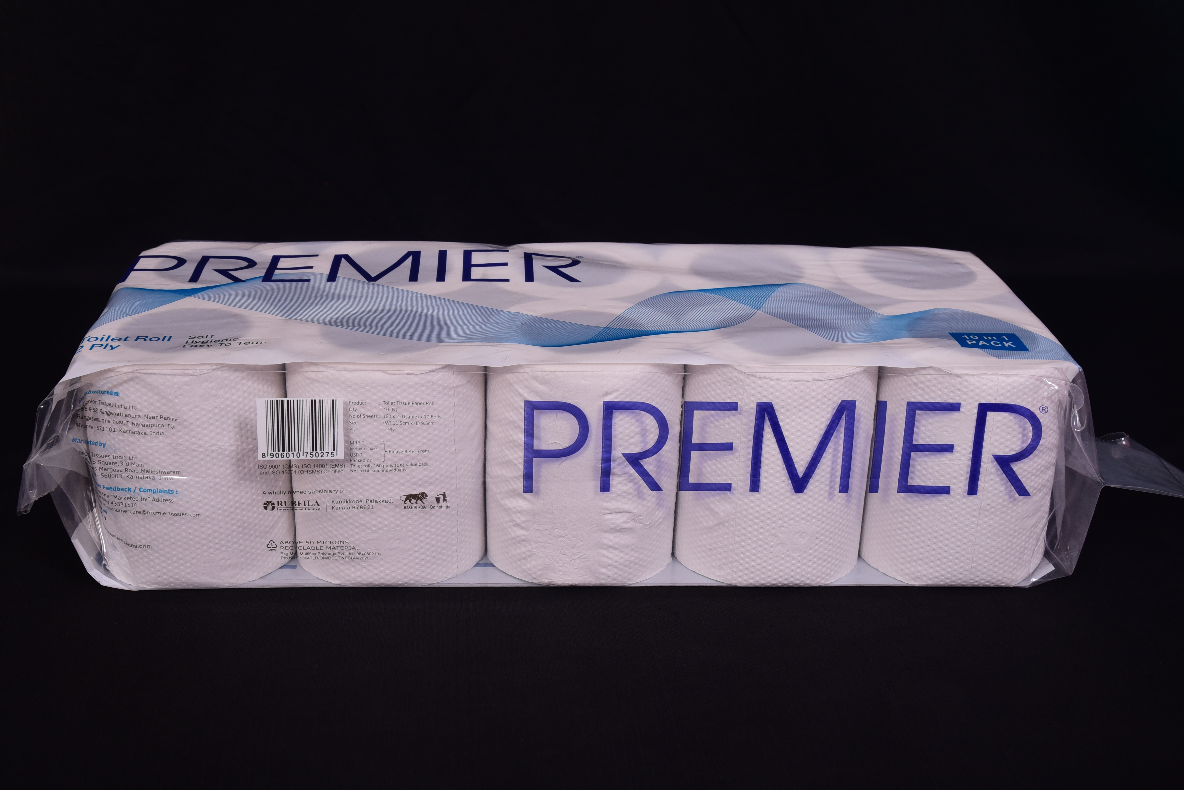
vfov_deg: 29.3
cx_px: 592
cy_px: 395
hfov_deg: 42.7
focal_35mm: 46
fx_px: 1513
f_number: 13
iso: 400
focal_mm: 46
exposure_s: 1/125
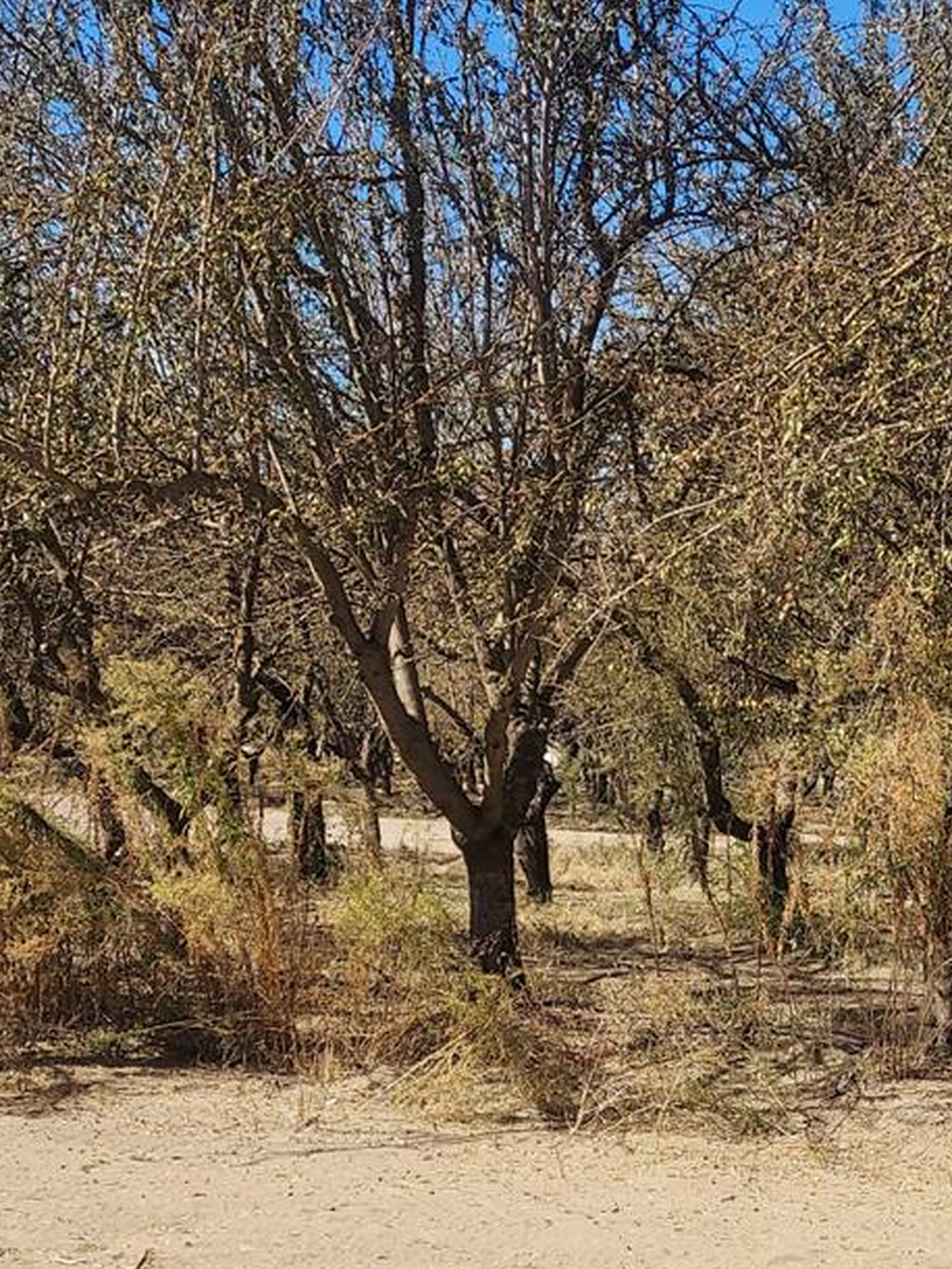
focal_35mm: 59
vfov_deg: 32.4
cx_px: 905
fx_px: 2162
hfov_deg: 24.0
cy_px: 861
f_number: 1.8
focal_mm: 4.6
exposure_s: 1/935
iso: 40
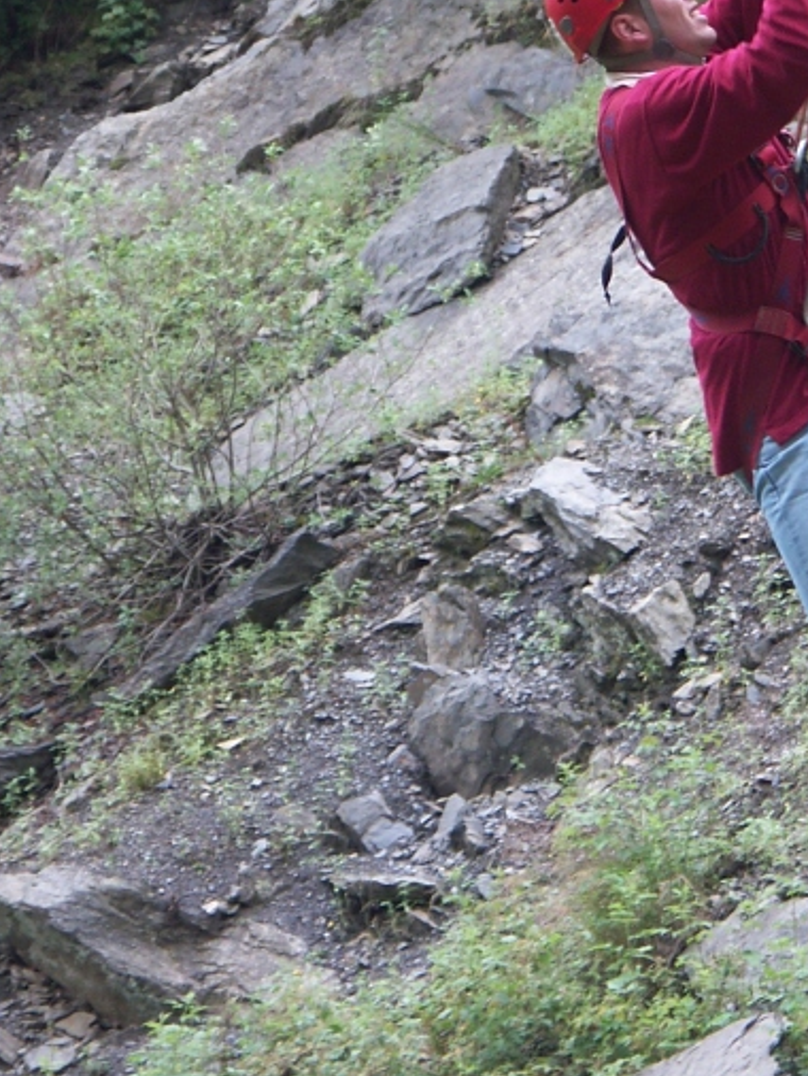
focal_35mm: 277
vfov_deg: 7.1
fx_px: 8614
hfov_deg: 5.4
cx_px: 717
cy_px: 151
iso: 100
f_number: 3.2
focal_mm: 34.66
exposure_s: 1/60
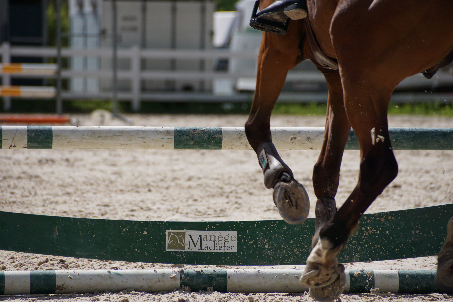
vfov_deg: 3.7
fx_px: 4718
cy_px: 151
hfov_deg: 5.5
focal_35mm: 375
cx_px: 226
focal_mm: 250
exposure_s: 1/640
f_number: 6.3
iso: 100
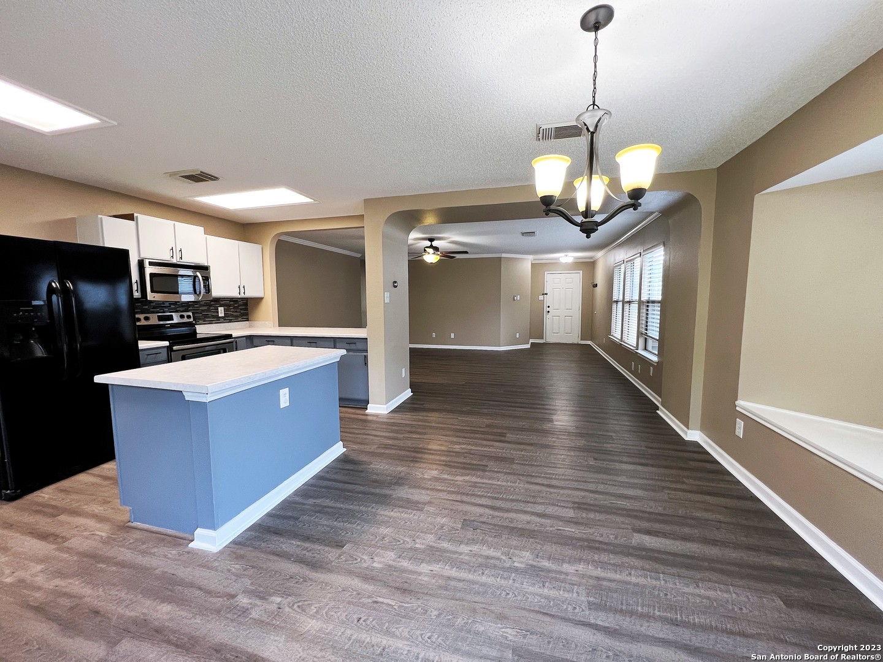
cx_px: 442
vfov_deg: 89.9
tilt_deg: -4.9
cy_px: 331
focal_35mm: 13
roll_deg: +0.1
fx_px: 332
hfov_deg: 106.2
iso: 200
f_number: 1.8
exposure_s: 1/60
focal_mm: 1.57
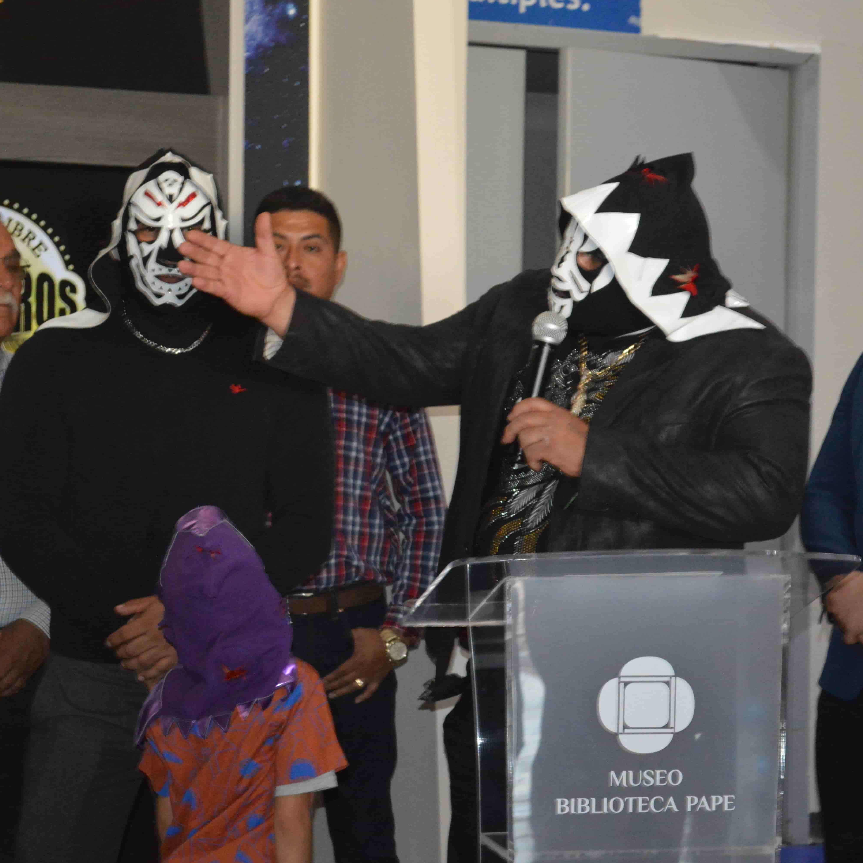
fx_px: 2980
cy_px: 431
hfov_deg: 16.5
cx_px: 525
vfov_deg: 16.5
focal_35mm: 106
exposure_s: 1/60
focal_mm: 55
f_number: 5.6
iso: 3200
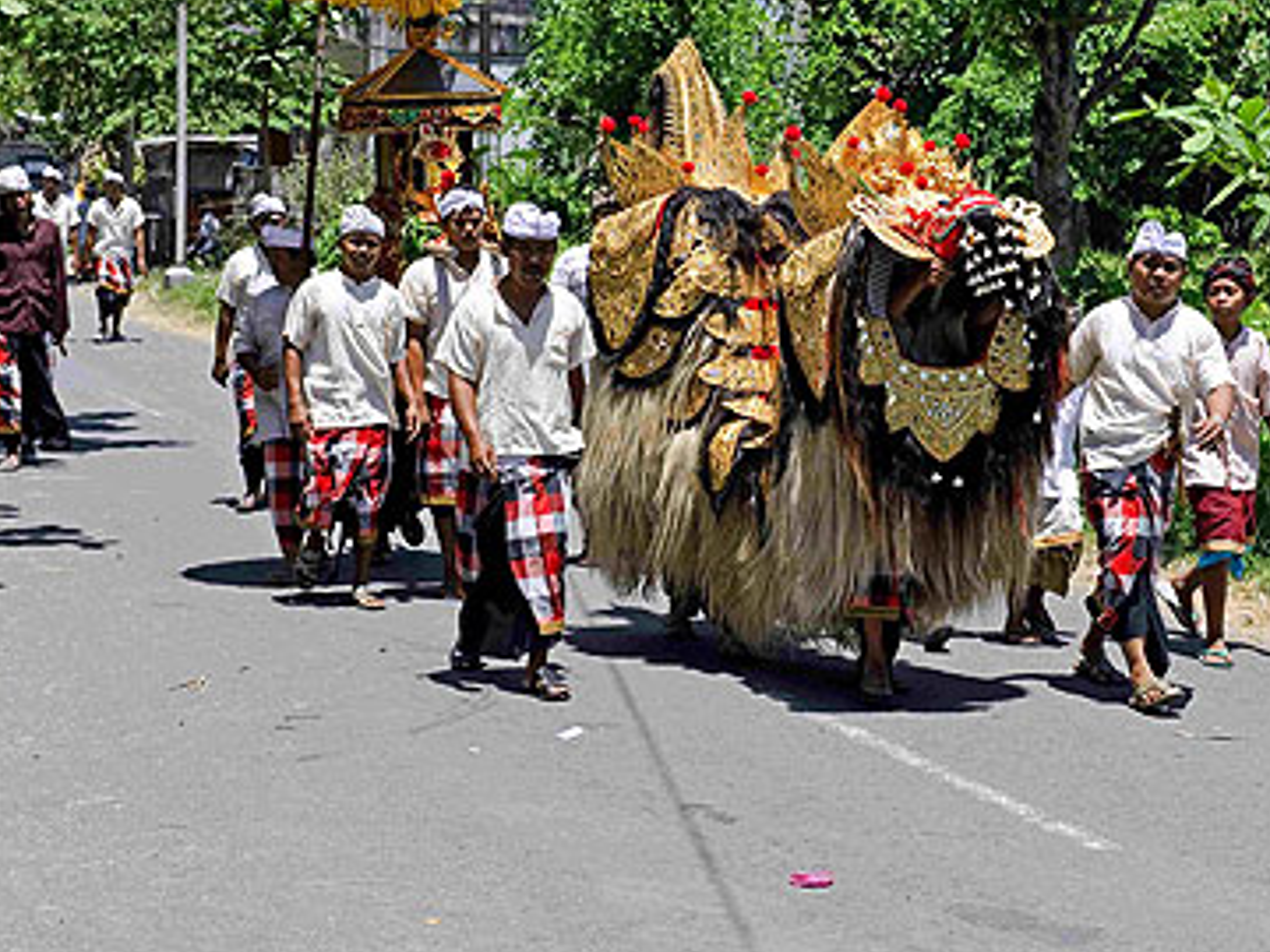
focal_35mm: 84
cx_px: 783
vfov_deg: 17.6
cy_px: 464
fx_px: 3082
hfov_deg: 23.2
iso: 200
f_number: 11
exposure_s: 1/250
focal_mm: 70
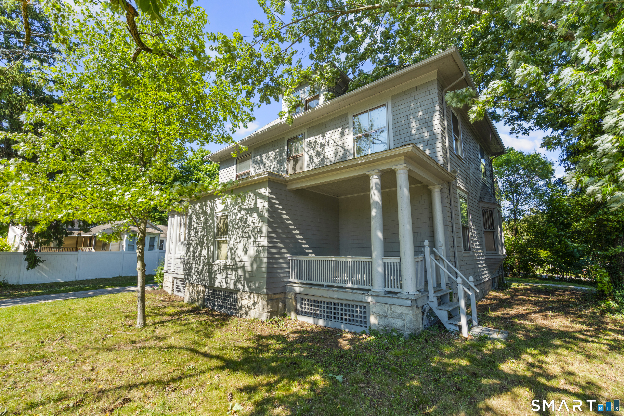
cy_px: 208
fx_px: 277
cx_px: 312
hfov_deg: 96.7
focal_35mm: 16
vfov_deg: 73.7
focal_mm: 16
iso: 200
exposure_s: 1/13
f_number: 9
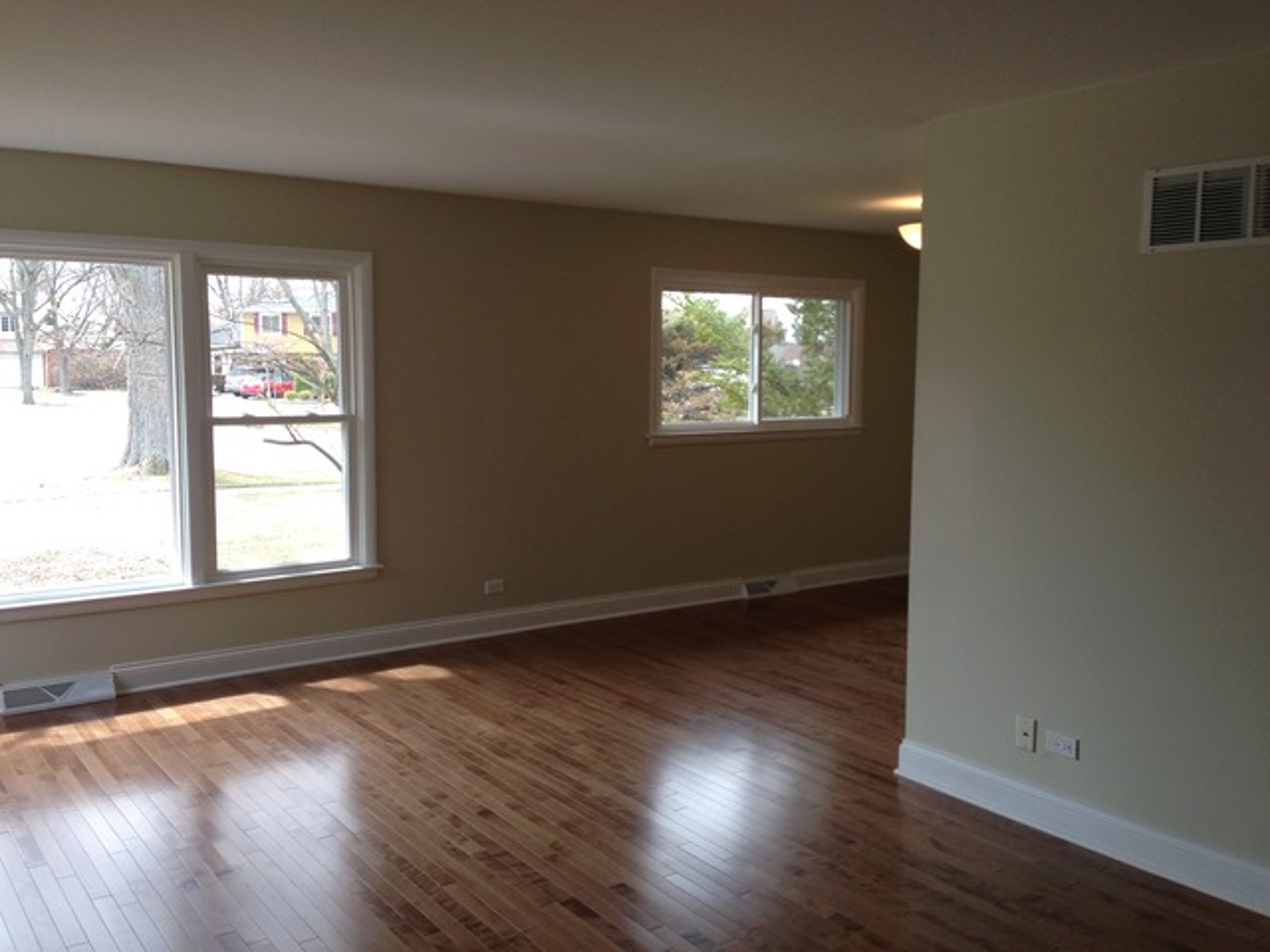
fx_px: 1211
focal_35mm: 33
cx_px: 635
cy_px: 476
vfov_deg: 42.9
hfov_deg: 55.4
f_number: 2.4
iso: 50
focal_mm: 4.12
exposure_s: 1/120
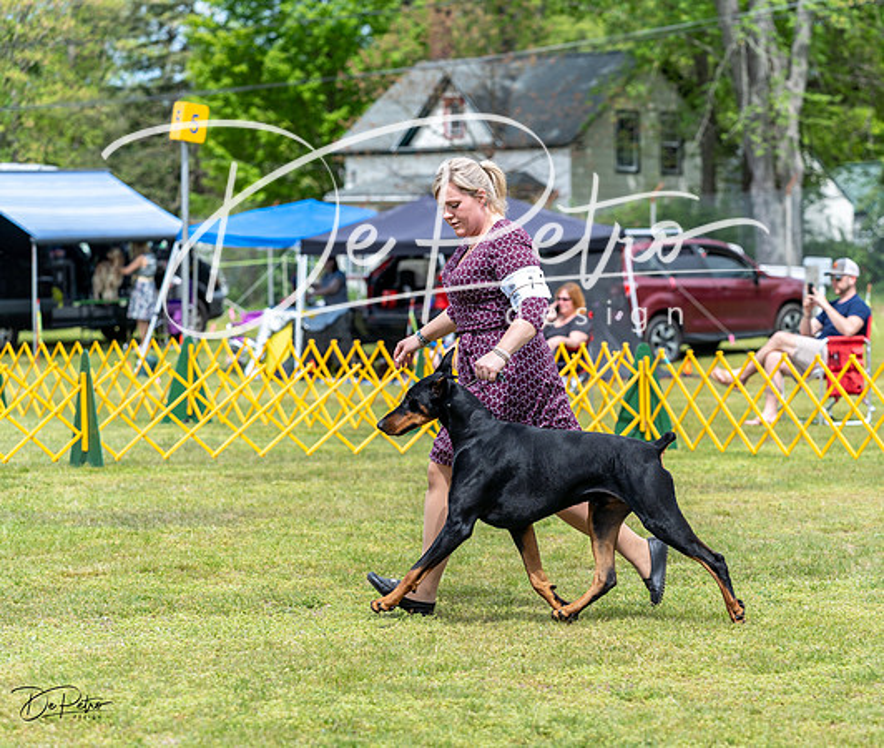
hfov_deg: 14.2
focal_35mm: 133
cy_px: 376
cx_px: 572
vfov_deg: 12.0
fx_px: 3555
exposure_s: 1/640
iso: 100
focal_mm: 112
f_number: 4.5
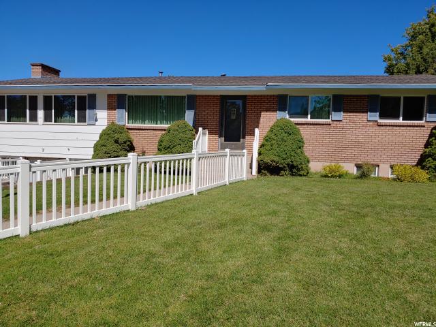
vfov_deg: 54.9
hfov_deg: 69.4
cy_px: 164
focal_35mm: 25
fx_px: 315
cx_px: 218
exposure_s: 1/4348
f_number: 1.5
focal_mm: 4.23
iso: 50
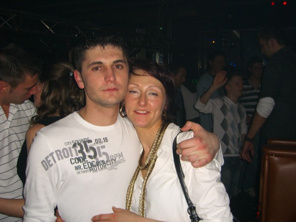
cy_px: 111
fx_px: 325
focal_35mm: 38
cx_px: 148
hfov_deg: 49.0
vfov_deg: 37.7
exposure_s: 1/60
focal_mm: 7.9
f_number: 2.8
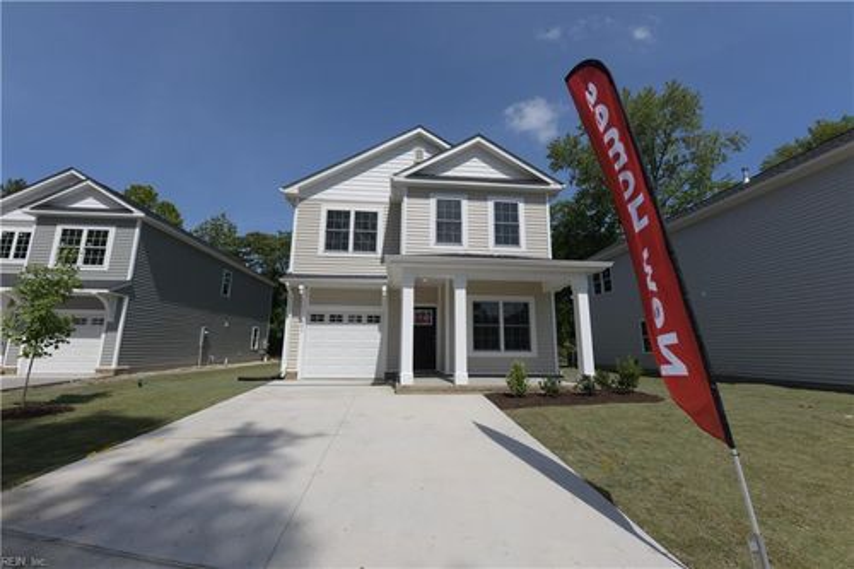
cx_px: 427
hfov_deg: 104.3
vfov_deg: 81.2
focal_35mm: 14
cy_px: 284
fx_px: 332
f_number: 11
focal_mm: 14
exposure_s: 1/500
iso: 200
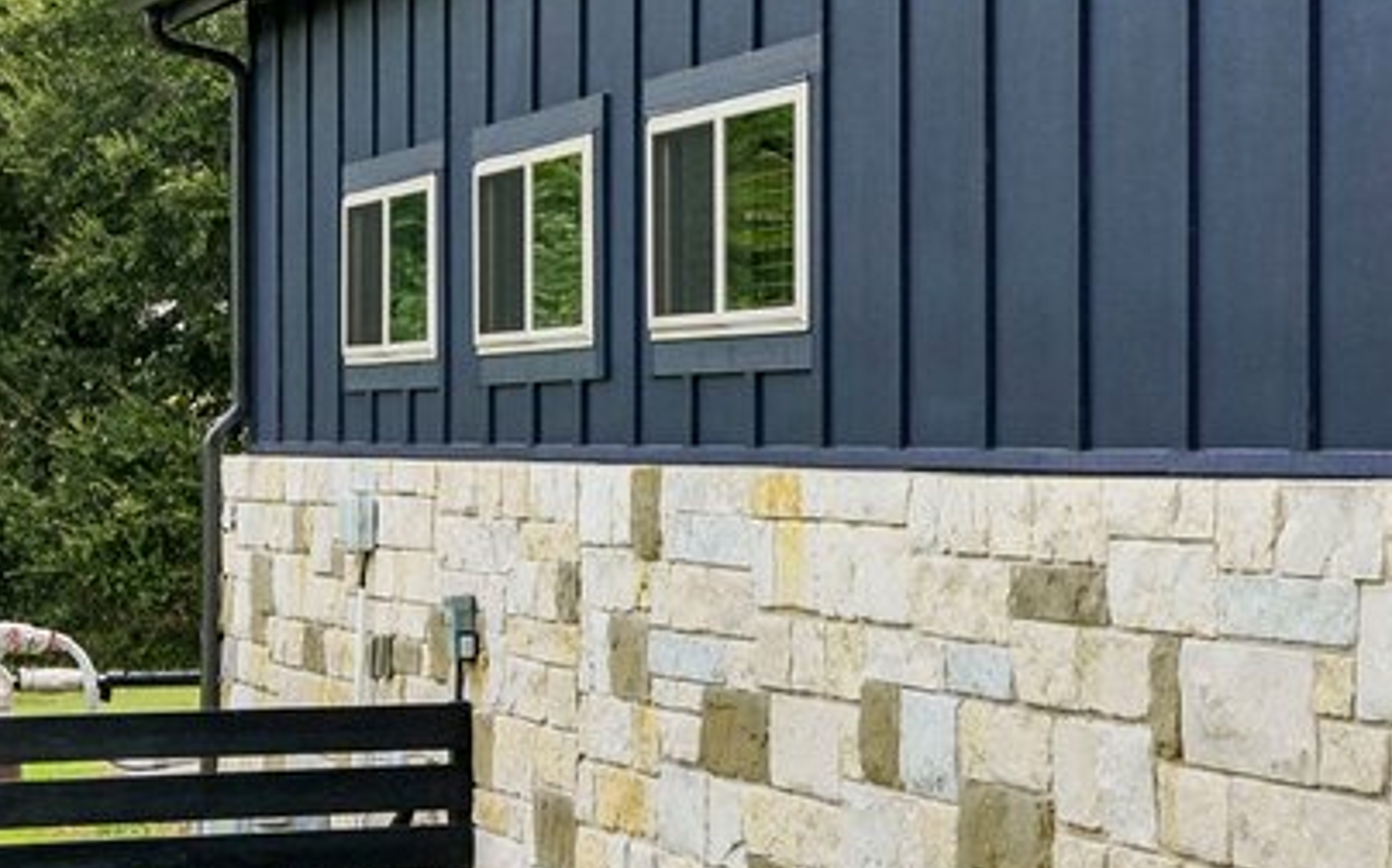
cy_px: 432
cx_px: 1840
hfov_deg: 15.9
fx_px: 4702
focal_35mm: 124
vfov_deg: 10.6
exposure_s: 1/180
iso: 100
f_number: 8
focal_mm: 24
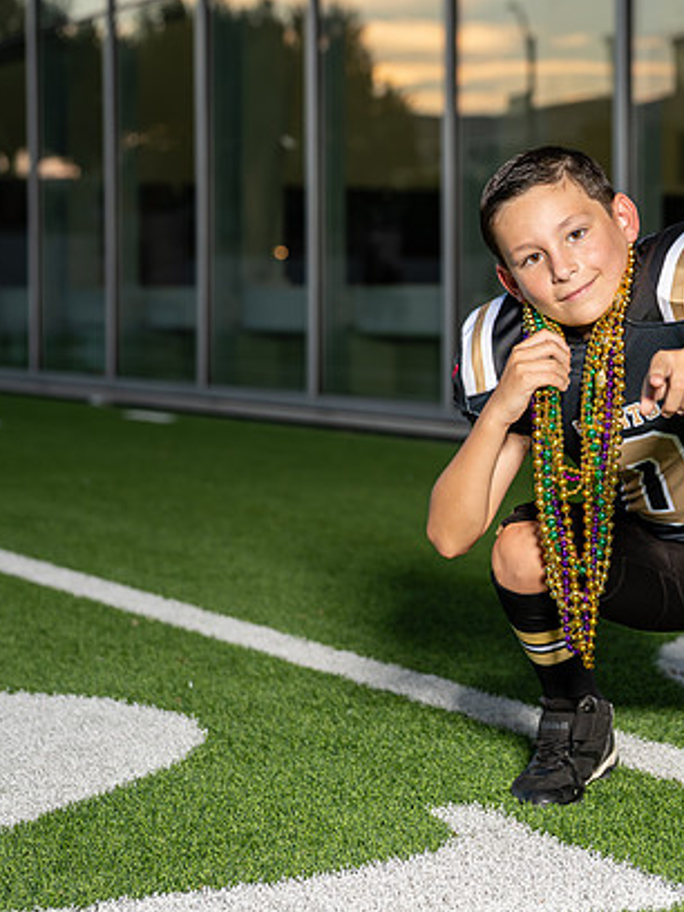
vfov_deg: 20.0
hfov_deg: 14.9
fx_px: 2582
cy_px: 395
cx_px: 620
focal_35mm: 98
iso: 320
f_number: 2.8
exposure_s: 1/400
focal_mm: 50
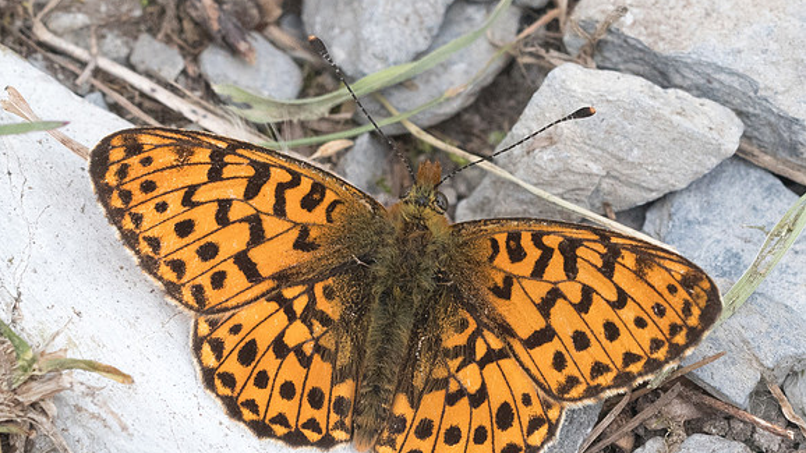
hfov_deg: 3.4
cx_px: 358
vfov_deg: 1.9
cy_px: 320
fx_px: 13613
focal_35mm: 637
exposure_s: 1/800
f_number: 9
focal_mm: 150
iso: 800
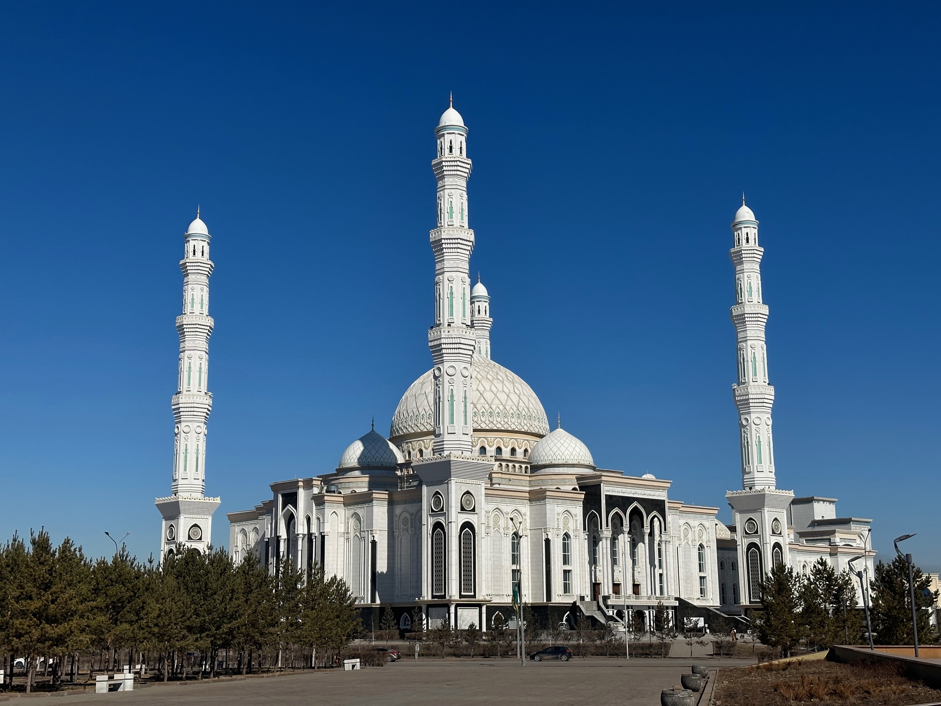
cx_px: 470
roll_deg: -0.5
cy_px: 353
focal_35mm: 48
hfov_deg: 39.7
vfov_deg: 30.3
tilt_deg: +10.0
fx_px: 1305
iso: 64
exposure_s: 1/10870
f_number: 1.78
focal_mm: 6.86
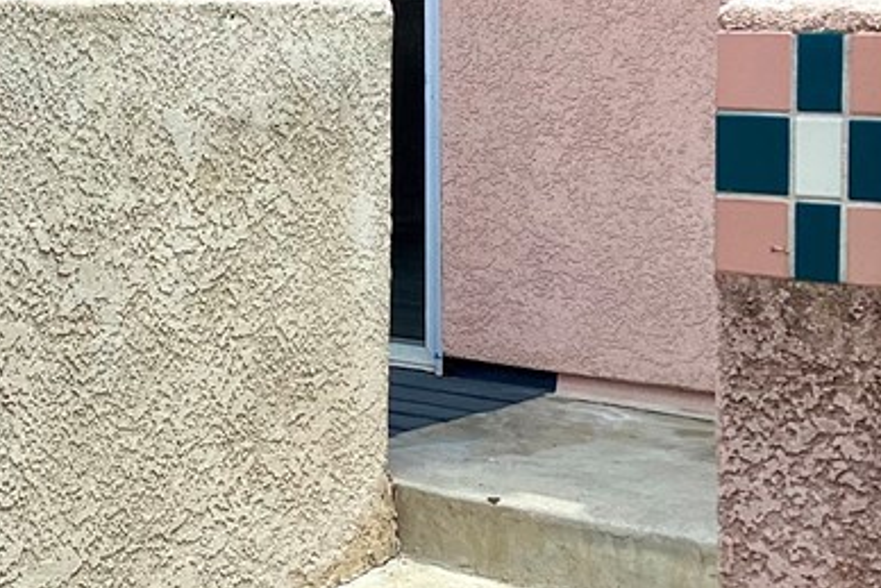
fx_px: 2081
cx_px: 157
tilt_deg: -5.6
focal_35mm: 85
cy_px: 161
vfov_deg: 16.0
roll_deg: -0.9
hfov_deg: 23.5
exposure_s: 1/799
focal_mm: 3.3
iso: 25
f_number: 2.4
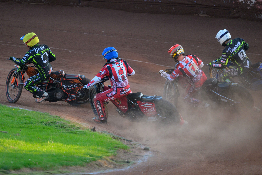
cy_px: 88
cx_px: 131
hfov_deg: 5.2
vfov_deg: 3.4
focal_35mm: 400
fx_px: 2911
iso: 2800
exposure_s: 1/800
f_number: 5.6
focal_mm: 400
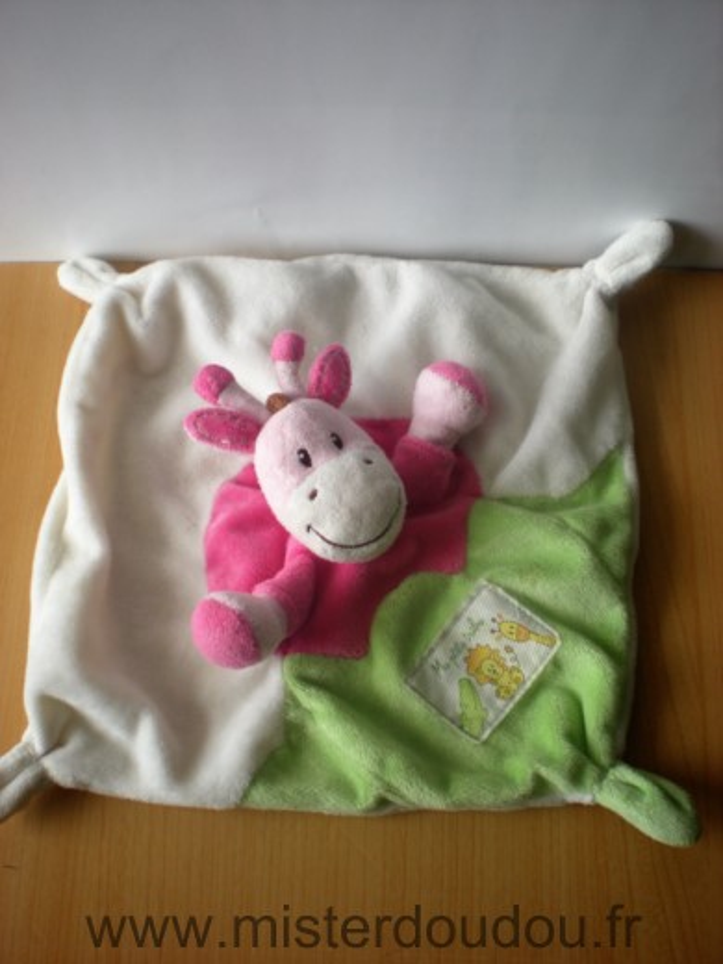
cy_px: 482
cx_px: 362
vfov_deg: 49.0
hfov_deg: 37.7
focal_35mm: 38
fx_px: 1058
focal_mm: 6.3
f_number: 3.1
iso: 64
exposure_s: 1/90
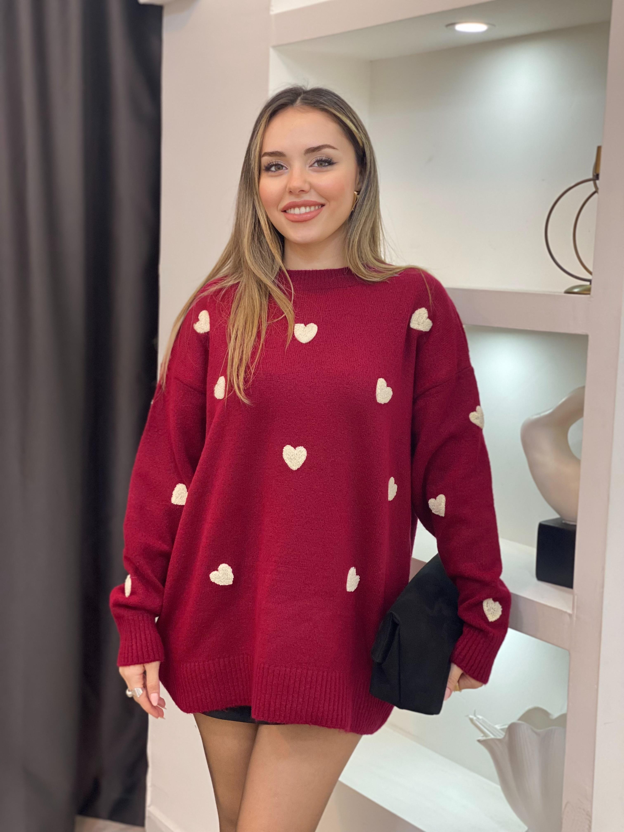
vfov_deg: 36.8
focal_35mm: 52
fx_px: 1250
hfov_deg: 28.0
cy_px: 416
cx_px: 312
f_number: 2
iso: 125
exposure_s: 1/100
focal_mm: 6
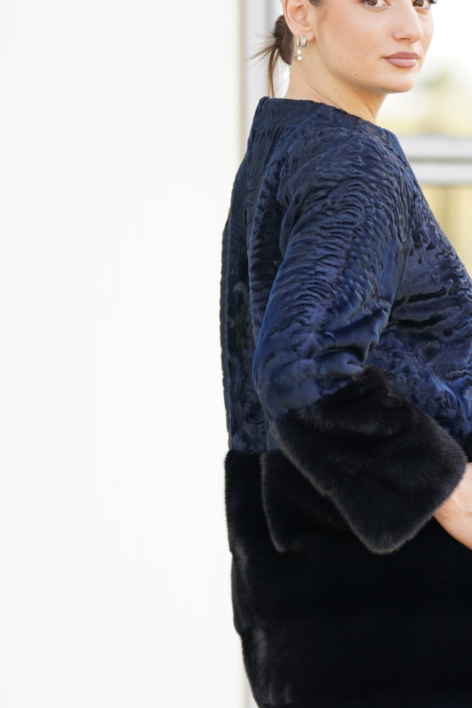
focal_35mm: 327
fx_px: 6432
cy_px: 438
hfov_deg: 4.2
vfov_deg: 6.3
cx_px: 324
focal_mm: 165
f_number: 2.8
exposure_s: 1/250
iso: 160
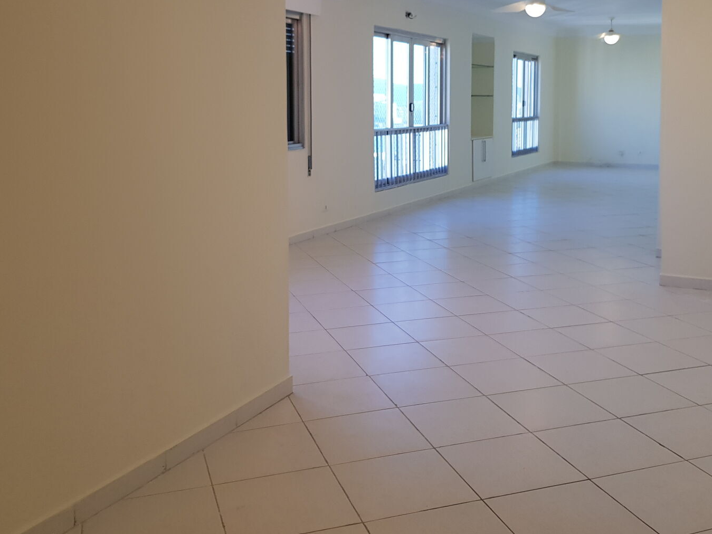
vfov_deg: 38.0
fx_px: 761
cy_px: 159
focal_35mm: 37
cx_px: 426
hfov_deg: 49.8
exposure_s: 1/120
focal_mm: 4.2
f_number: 1.7
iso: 64
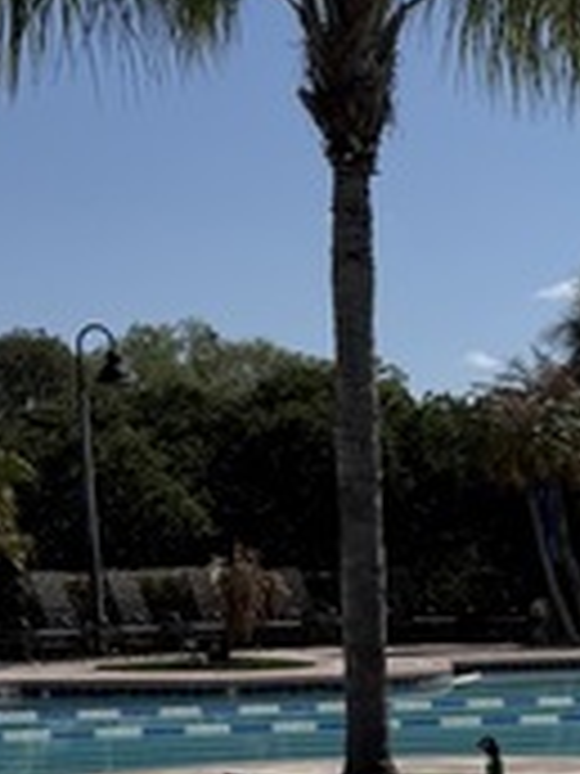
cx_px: 1070
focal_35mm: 93
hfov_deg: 14.0
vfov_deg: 20.3
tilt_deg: -6.6
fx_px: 2078
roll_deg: +0.3
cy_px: 794
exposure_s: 1/11905
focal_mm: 6.76
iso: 80
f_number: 1.78
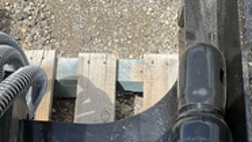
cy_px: 195
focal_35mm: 68
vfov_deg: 16.6
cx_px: 213
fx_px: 455
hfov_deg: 30.0
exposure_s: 1/898
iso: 25
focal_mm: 3
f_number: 1.8
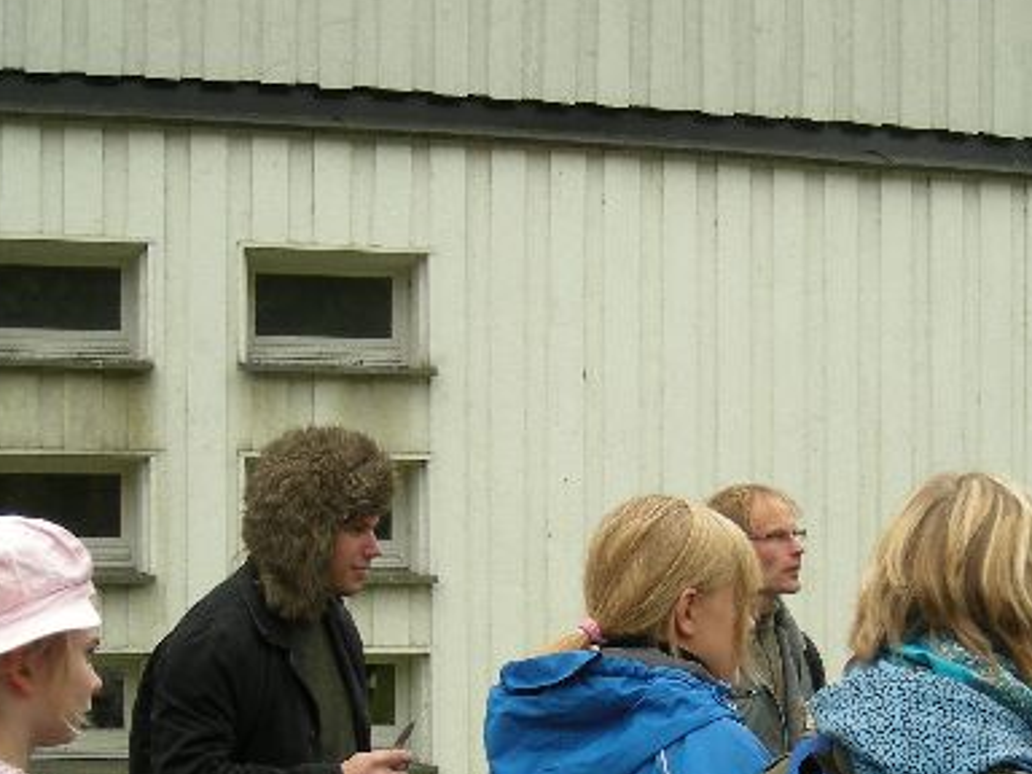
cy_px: 720
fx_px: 2176
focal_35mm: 73
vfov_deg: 19.7
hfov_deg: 26.5
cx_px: 688
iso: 64
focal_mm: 5.7
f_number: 2.8
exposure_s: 1/214
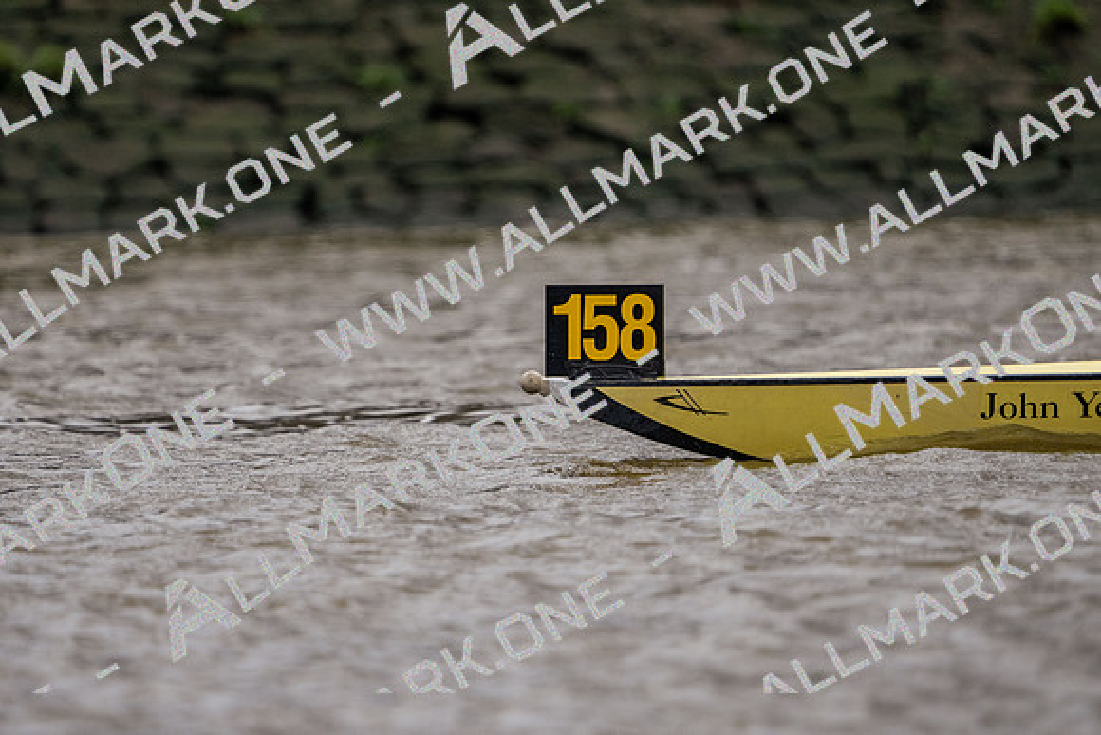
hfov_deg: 2.3
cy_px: 368
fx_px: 27530
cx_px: 550
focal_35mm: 900
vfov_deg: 1.5
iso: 500
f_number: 6.3
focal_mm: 600
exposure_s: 1/1600
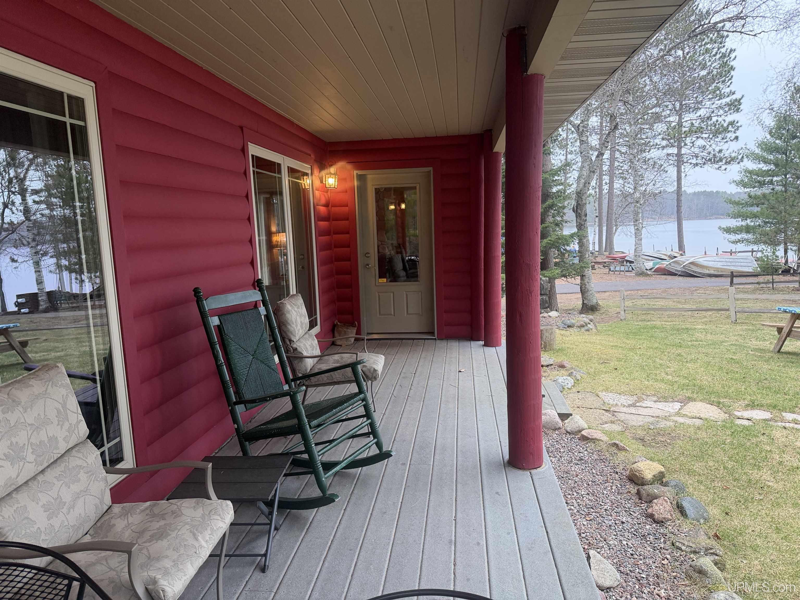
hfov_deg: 71.6
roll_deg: +2.0
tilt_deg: -8.5
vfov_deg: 56.8
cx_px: 400
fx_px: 555
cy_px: 300
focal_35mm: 24
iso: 200
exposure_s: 1/121
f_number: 1.78
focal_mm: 6.76
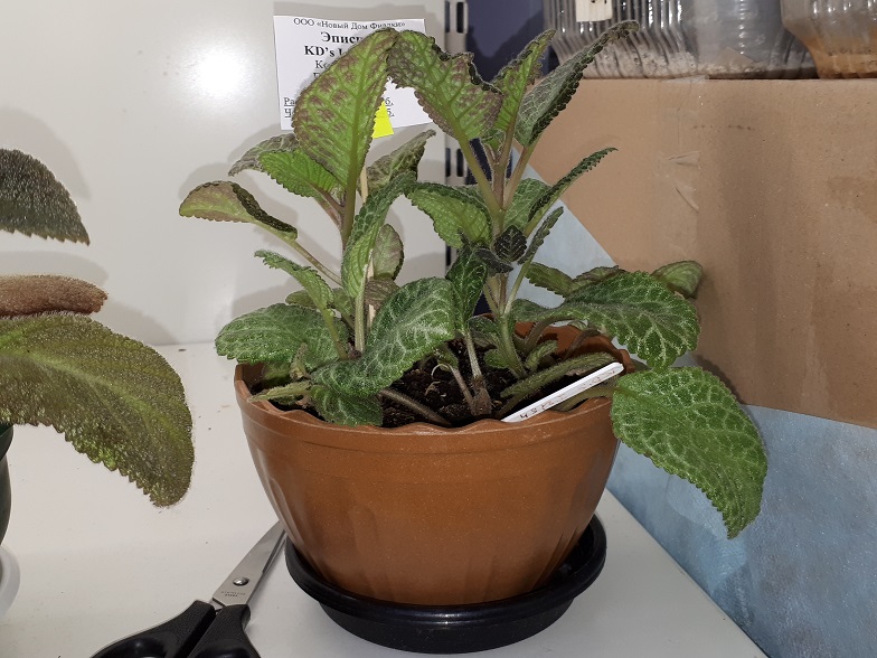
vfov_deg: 51.4
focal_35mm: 27
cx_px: 438
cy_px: 329
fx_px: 684
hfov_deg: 65.3
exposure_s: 1/100
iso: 64
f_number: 1.9
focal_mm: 3.6
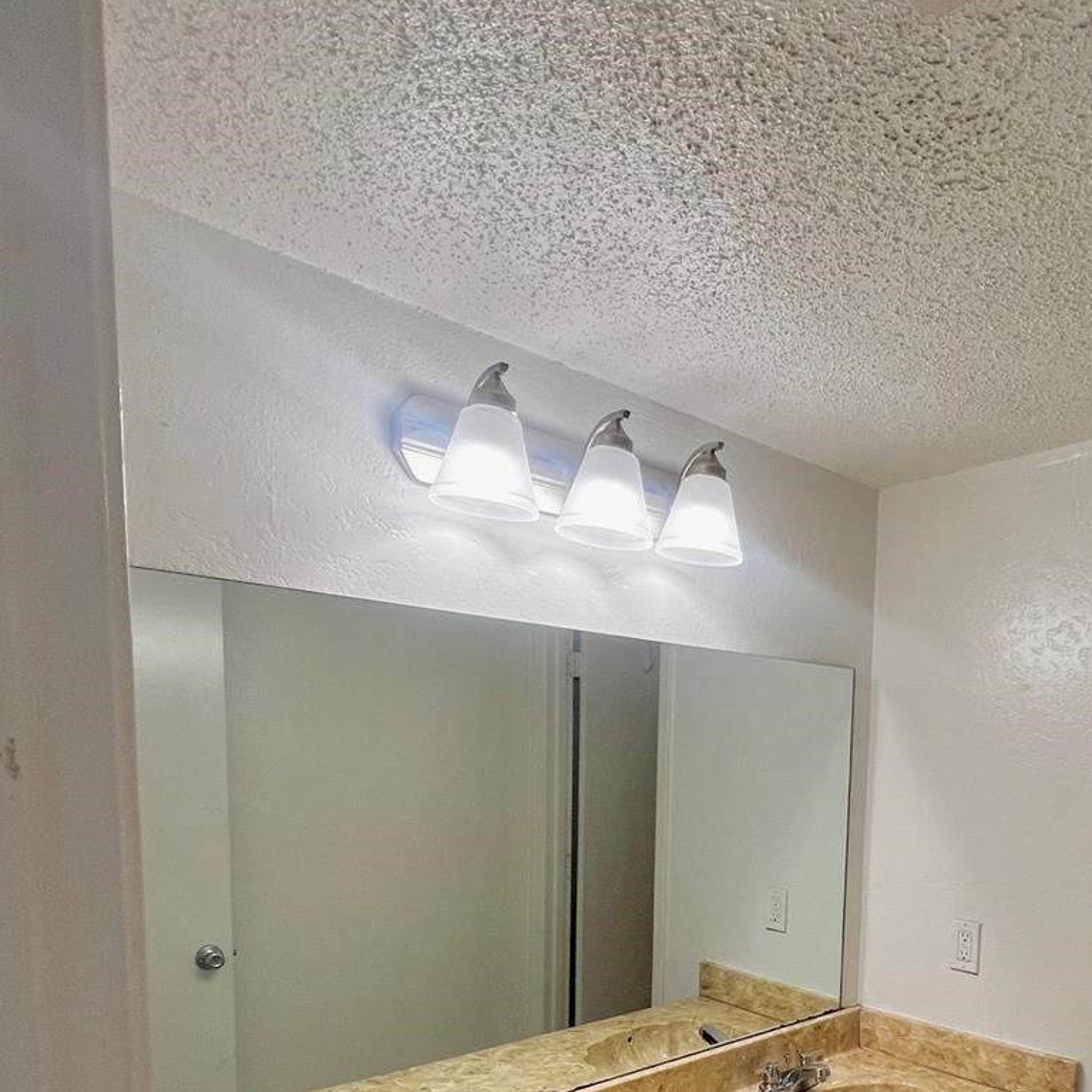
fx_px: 821
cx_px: 725
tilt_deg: -6.8
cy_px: 859
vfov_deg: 62.2
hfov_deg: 65.5
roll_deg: -0.6
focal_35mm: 23
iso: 80
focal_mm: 1.57
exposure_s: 1/120
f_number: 1.8
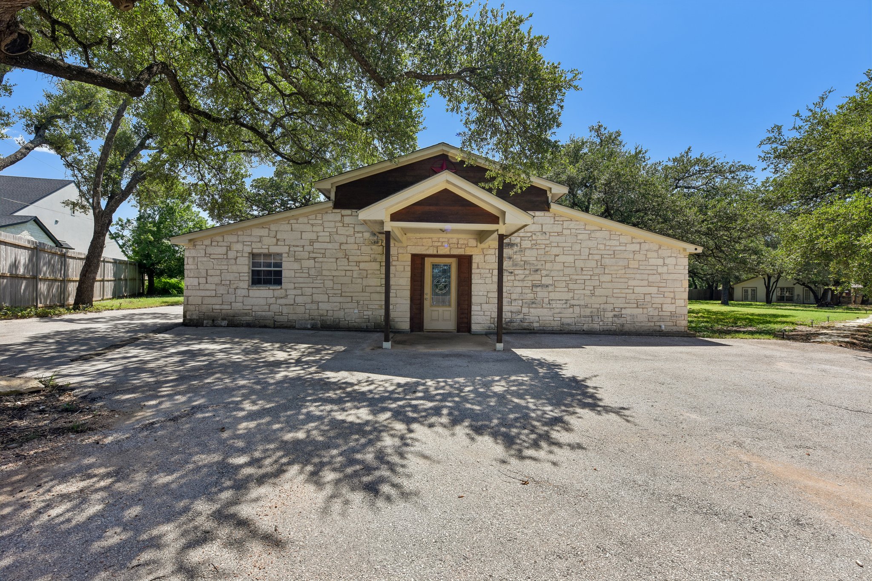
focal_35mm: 14
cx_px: 436
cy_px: 290
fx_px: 339
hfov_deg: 104.3
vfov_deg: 81.2
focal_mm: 14
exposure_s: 1/320
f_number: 8
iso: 100
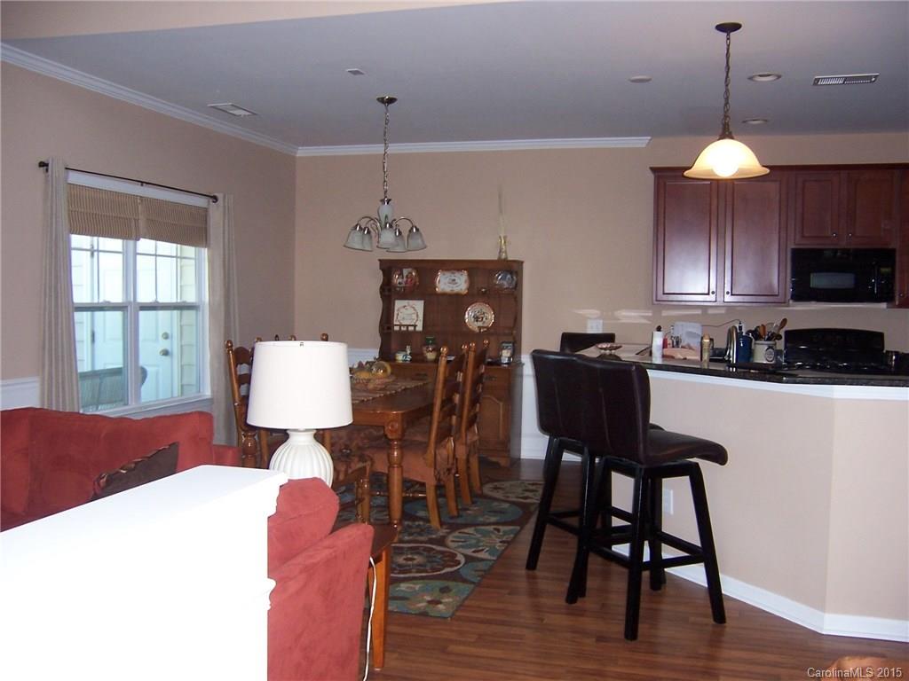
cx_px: 454
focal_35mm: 33
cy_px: 340
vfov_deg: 42.9
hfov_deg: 55.4
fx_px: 867
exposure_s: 1/60
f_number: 2.8
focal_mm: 5.5
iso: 140
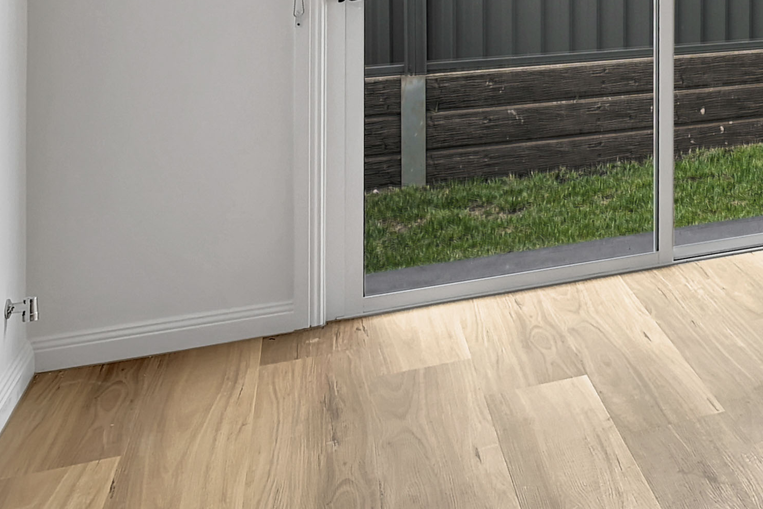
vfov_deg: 22.3
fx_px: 1208
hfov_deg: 20.9
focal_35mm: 57
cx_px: 1432
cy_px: -66
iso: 100
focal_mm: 14
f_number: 4.5
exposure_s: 1/15
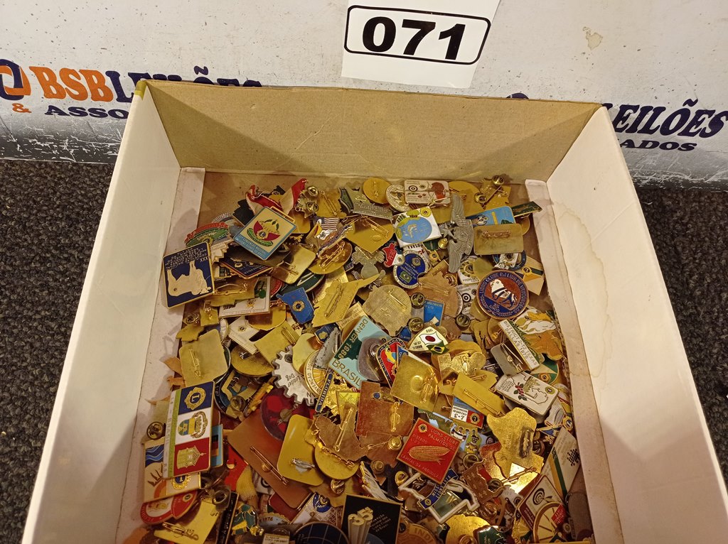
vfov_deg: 49.7
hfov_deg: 63.5
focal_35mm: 28
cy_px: 272
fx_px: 588
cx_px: 364
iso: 199
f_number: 1.79
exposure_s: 1/120
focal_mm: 4.7
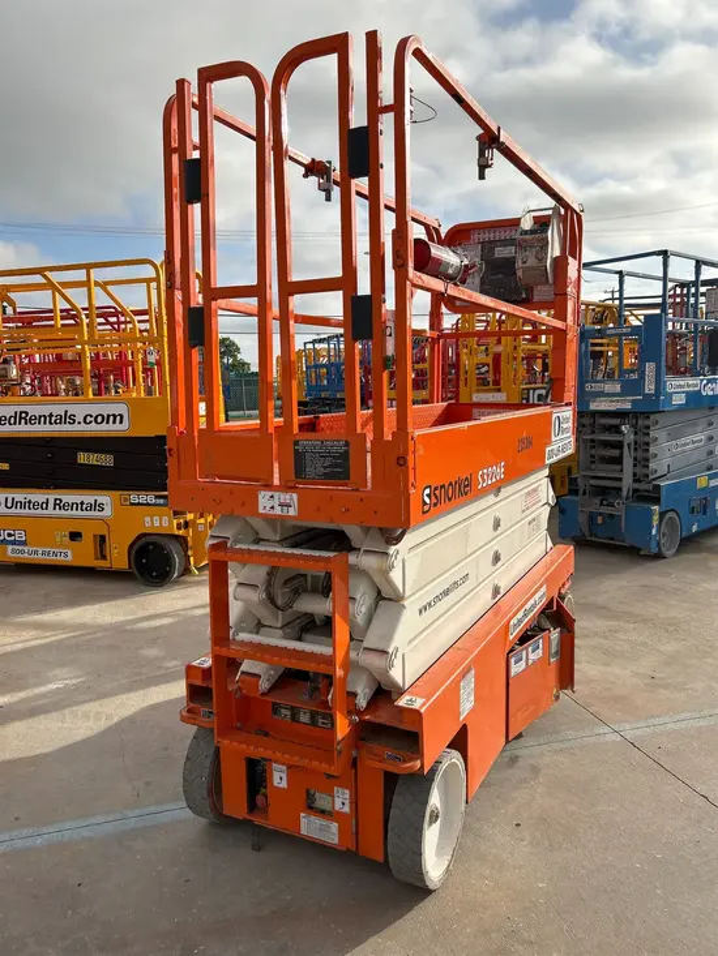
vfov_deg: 67.3
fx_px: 719
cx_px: 359
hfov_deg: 53.1
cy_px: 478
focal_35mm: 26
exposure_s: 1/4274
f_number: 1.5
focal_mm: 5.7
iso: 50
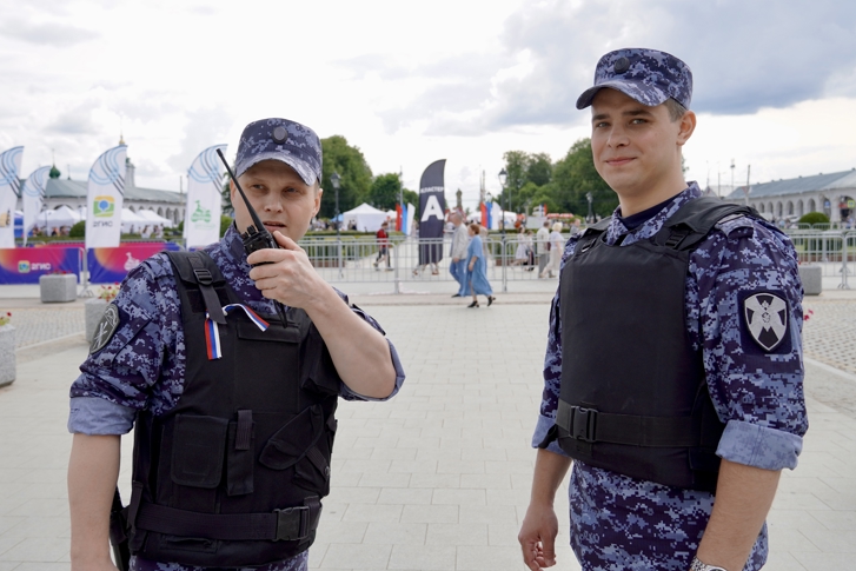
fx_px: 809
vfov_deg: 38.9
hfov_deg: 55.8
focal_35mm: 34
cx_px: 424
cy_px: 278
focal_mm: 22
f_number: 4.5
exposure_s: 1/400
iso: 100
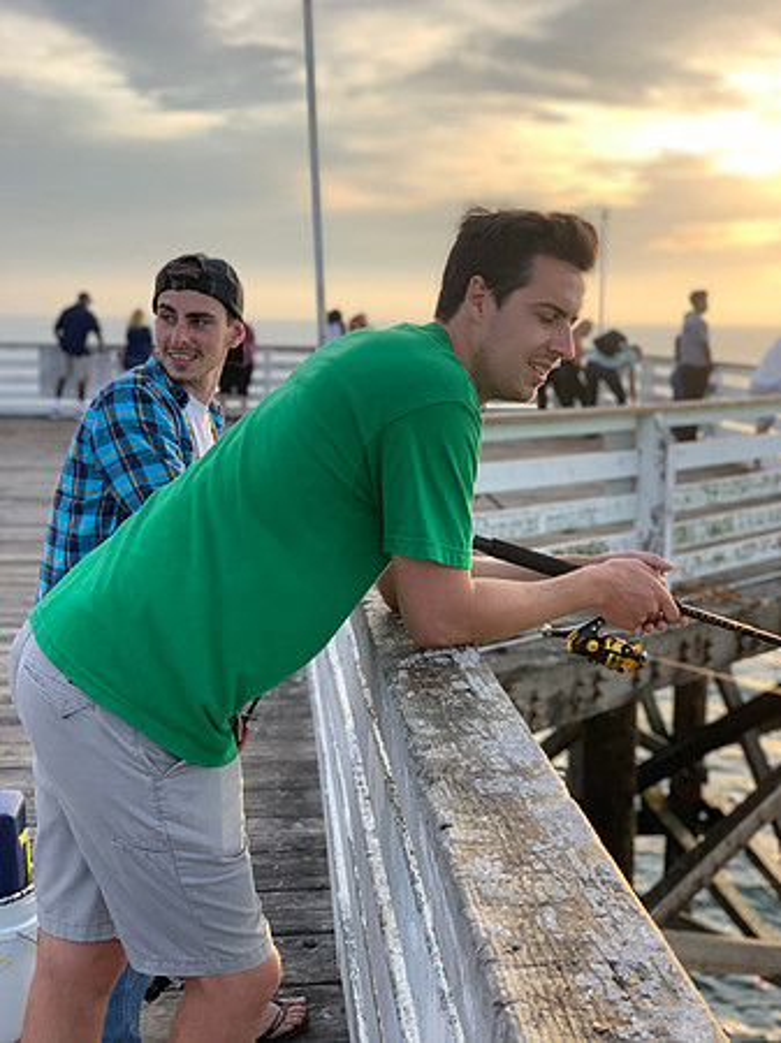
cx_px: 390
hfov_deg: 28.0
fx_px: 1566
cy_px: 522
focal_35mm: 52
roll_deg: -0.7
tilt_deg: -6.4
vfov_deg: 36.8
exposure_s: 1/122
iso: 16
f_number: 2.4
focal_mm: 6
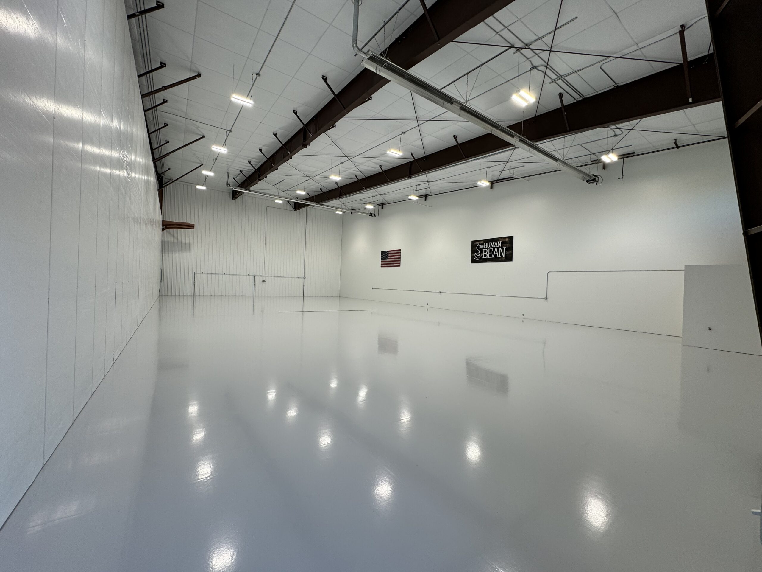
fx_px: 308
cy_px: 286
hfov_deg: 102.1
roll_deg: -3.0
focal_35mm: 14
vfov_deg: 85.7
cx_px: 381
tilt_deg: -0.5
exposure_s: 1/99
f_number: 2.2
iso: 50
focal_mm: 2.22
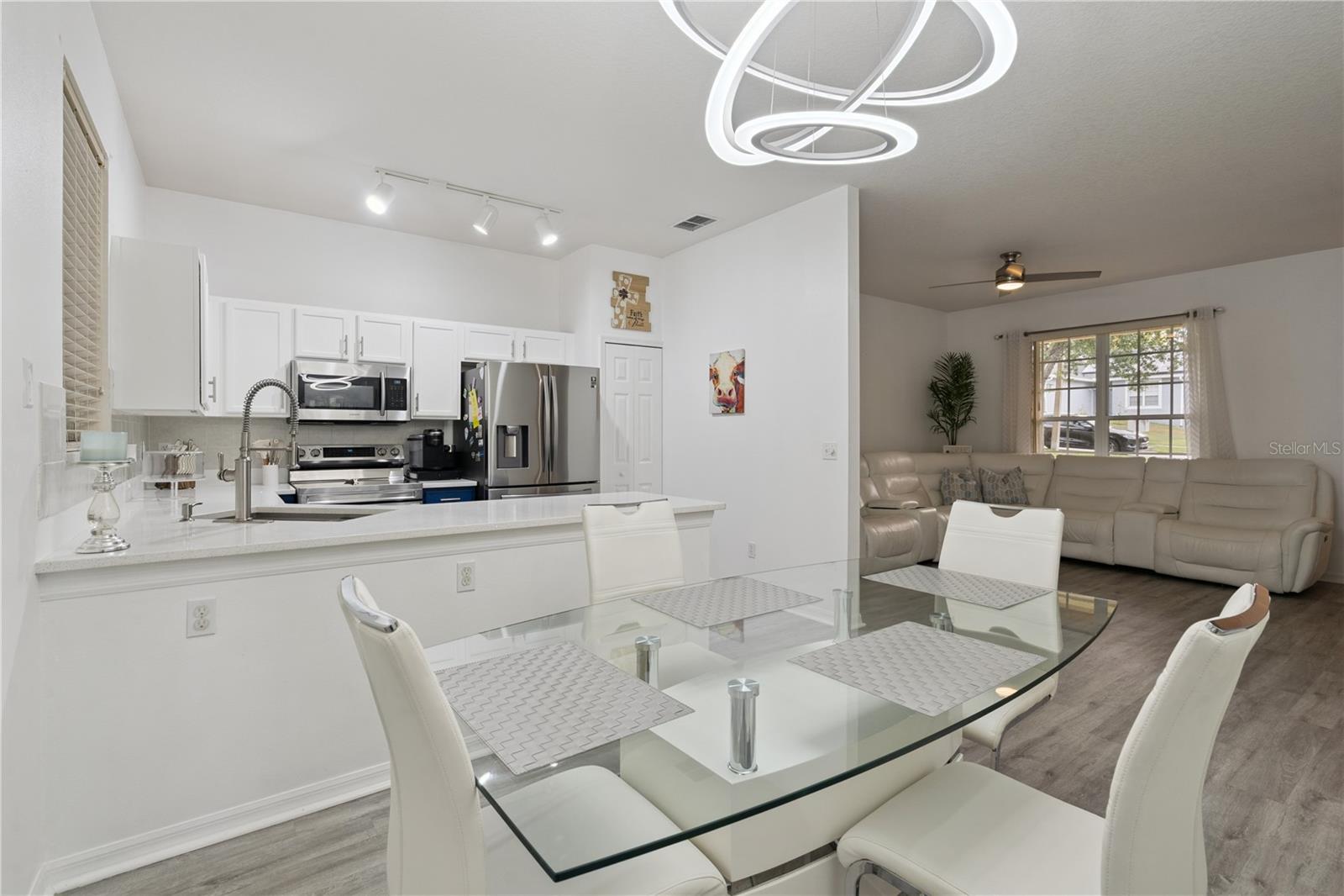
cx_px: 672
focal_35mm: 16
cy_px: 448
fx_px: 597
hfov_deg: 96.7
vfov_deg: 73.7
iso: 400
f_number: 9
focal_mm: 16
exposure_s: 1/125
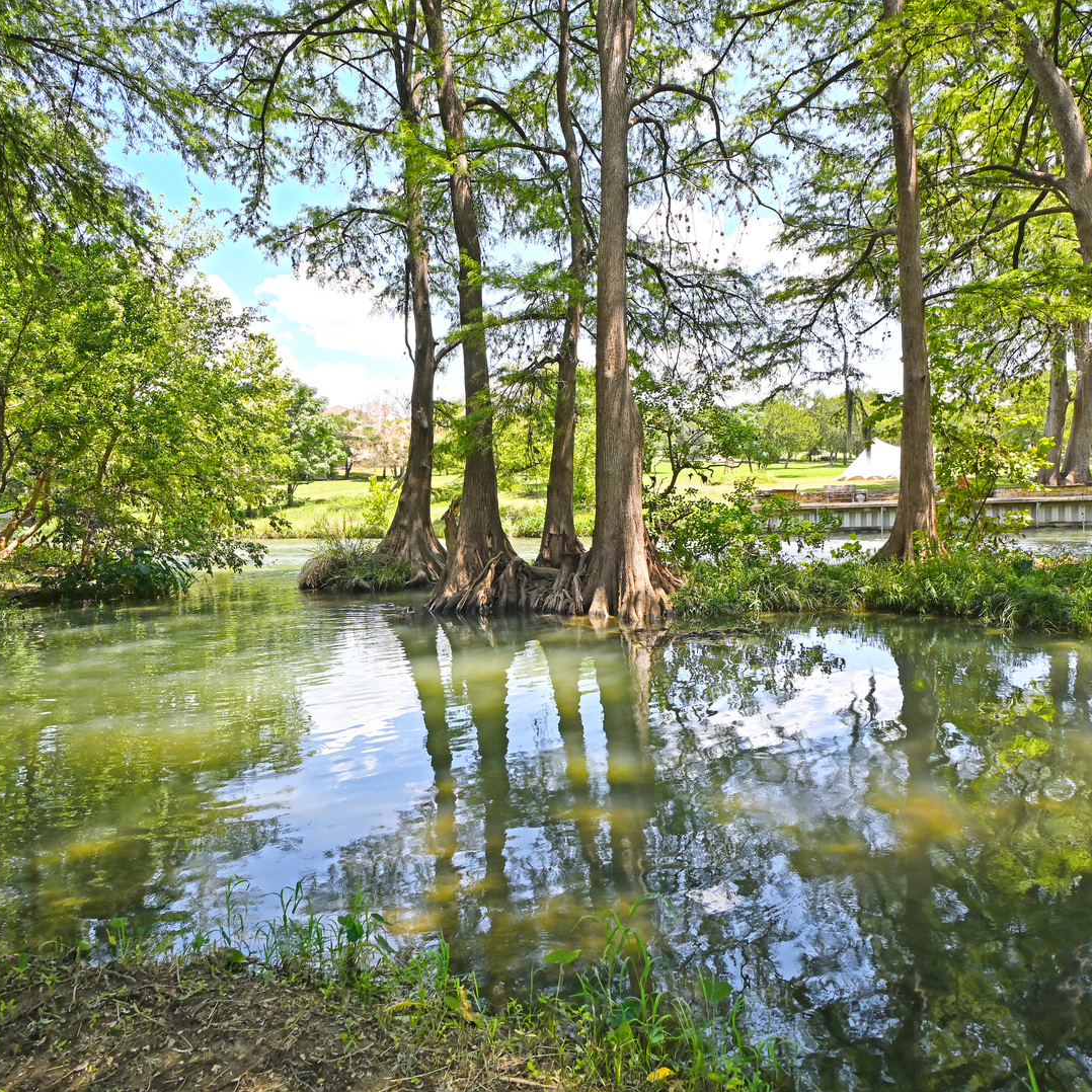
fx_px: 821
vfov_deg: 67.3
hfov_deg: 67.3
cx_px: 535
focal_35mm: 23
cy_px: 546
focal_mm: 12
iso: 64
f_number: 5.6
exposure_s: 1/125
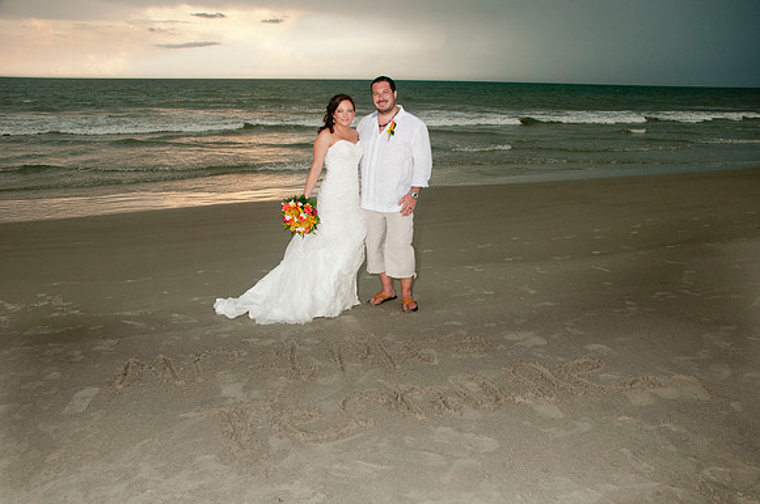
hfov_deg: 62.0
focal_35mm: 30
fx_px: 632
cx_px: 380
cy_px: 252
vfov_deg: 43.5
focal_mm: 20
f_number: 5.6
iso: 400
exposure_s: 1/200
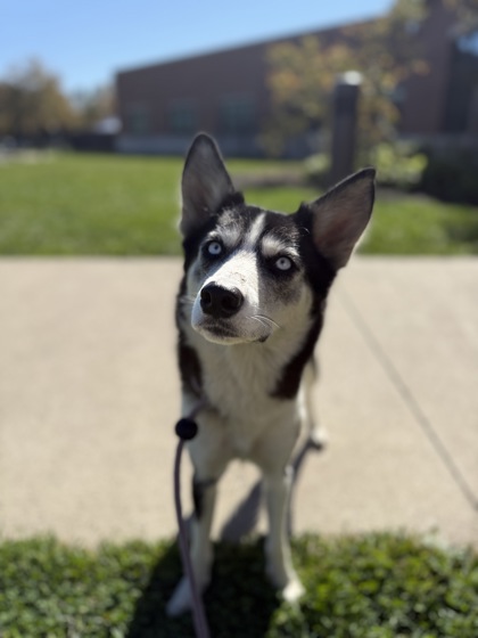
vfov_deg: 71.6
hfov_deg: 56.8
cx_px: 239
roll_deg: +0.6
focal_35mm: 24
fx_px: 442
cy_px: 319
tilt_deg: -20.9
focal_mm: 6.76
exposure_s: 1/4673
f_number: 1.78
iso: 80
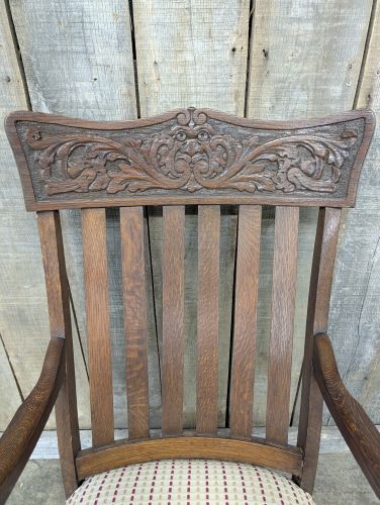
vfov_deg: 71.5
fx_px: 351
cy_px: 252
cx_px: 190
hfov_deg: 56.9
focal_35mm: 24
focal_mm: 6.9
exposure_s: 1/120
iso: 1784
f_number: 1.68
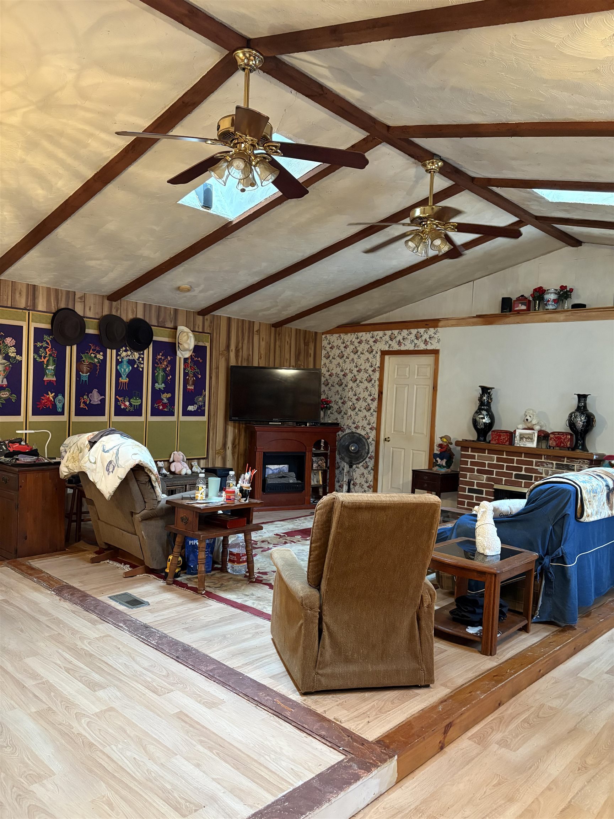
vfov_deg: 67.3
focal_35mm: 26
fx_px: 615
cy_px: 410
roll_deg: -3.1
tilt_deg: +0.2
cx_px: 307
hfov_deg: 53.1
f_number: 1.6
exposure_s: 1/60
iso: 400
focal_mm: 5.96
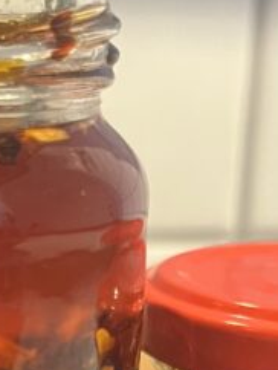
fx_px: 1176
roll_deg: +0.4
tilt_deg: -23.1
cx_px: -20
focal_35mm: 110
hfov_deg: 13.2
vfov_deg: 16.6
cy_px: 514
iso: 400
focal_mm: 5.1
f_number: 1.6
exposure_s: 1/33
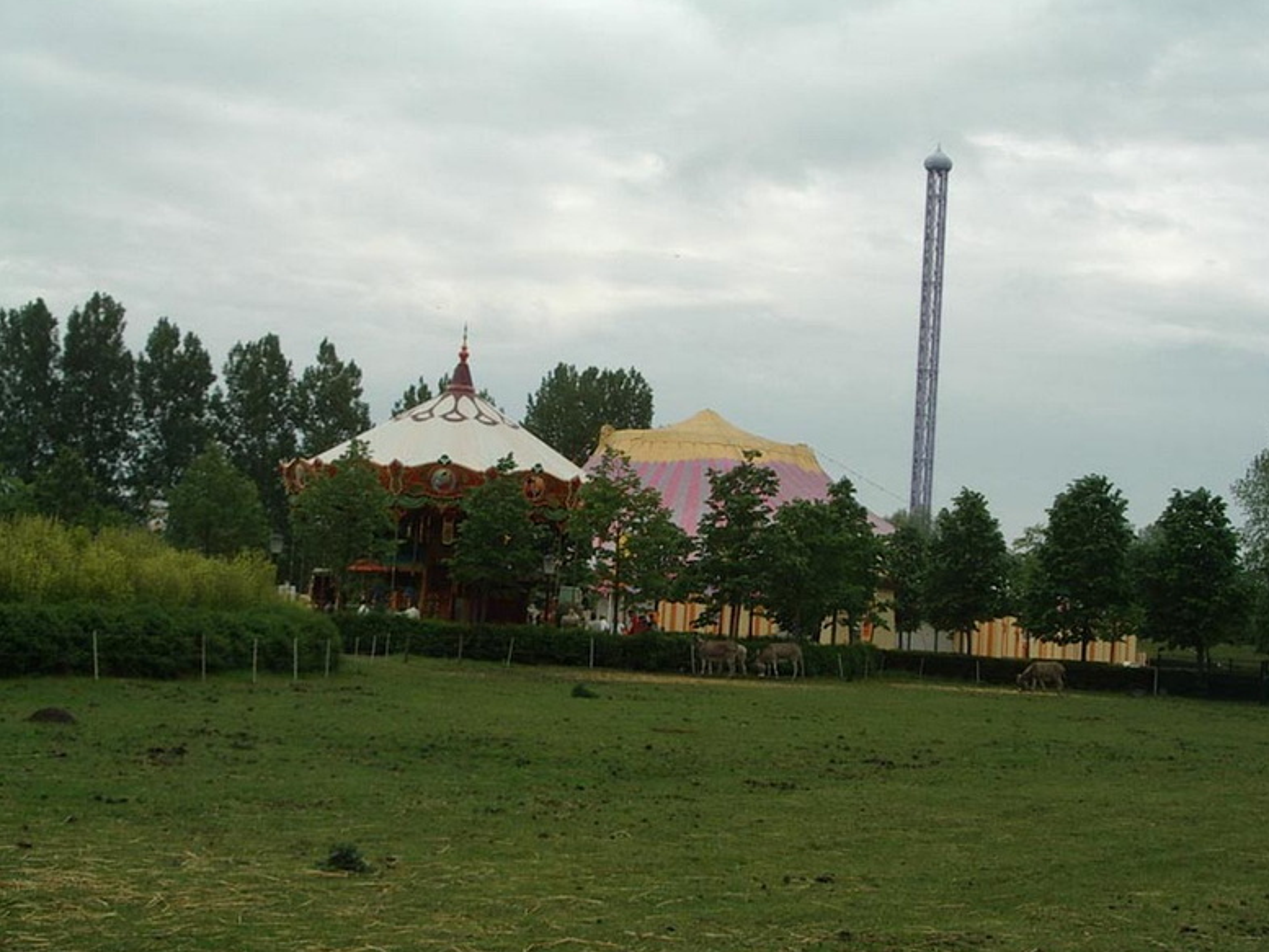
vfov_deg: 27.5
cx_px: 643
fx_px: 1943
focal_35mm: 53
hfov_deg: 36.2
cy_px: 474
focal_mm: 7.8
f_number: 5.5
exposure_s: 1/400
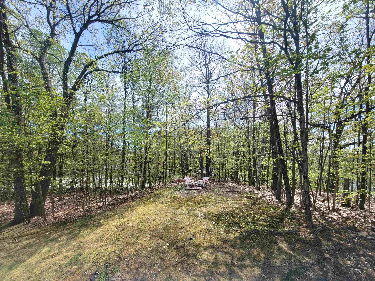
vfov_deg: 89.9
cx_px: 188
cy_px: 140
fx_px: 141
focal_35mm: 13
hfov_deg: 106.2
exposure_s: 1/1429
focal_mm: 2.2
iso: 50
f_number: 2.2
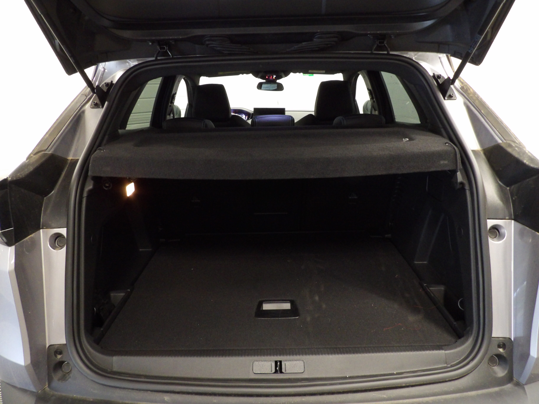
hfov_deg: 71.6
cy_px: 202
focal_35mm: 24
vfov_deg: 56.8
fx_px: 374
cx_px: 270
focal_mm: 4.3
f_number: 3.2
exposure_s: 1/17
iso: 717
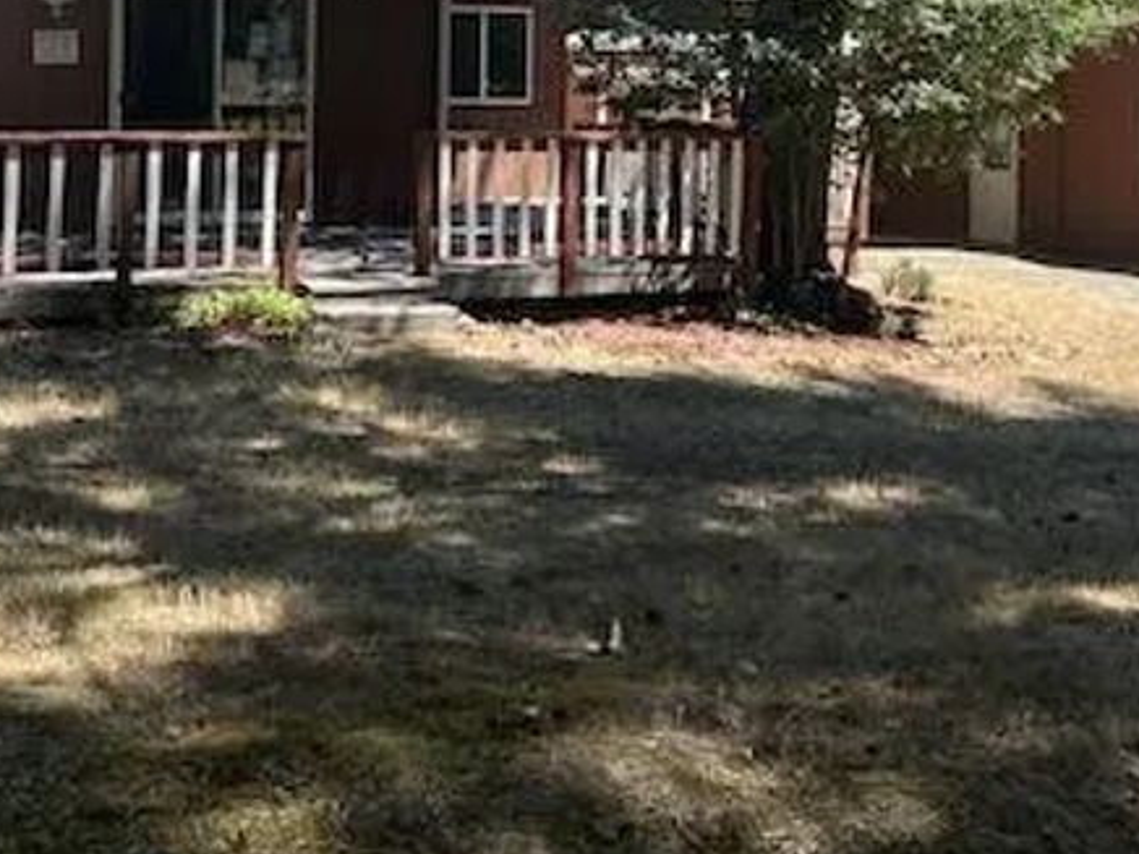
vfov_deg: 23.2
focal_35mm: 61
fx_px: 2007
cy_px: 29
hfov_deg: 31.2
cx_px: 316
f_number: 1.5
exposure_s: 1/1468
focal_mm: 5.7
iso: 50
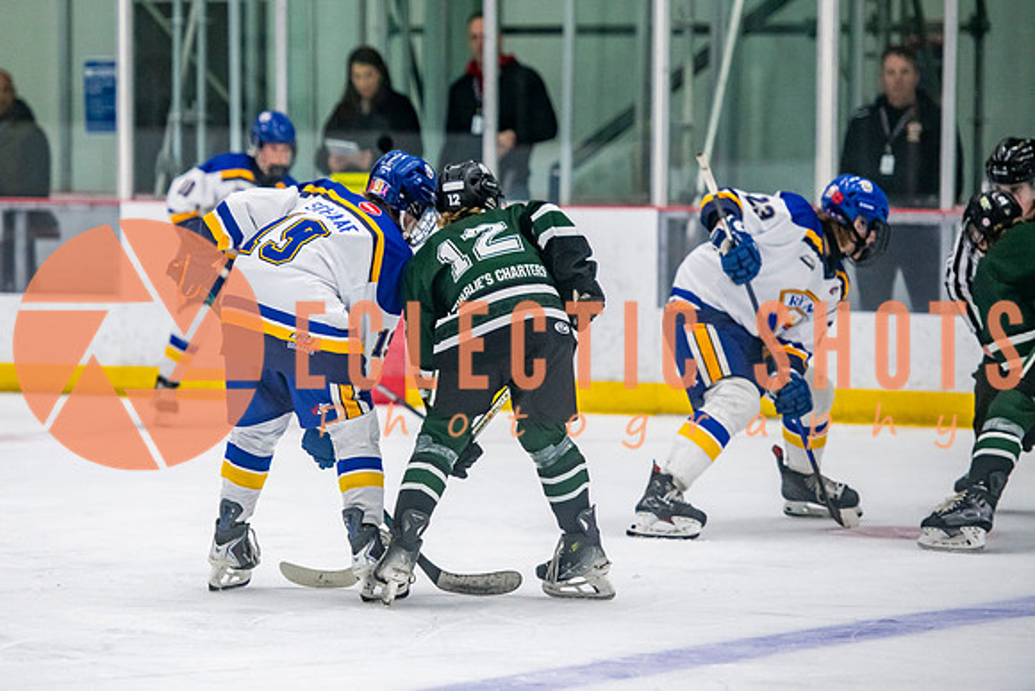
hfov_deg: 9.6
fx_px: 6145
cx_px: 344
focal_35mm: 214
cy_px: 299
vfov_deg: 6.4
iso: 2000
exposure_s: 1/640
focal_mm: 160
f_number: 3.2
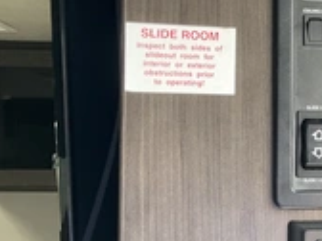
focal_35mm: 69
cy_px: 130
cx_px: 335
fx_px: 642
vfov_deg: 21.3
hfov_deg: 26.4
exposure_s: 1/122
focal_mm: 3
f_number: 1.8
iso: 50
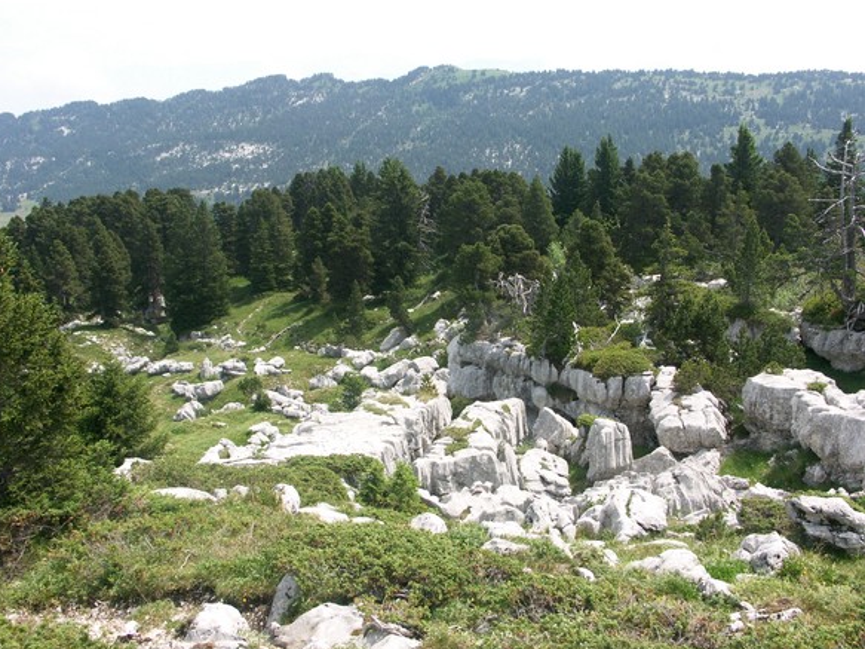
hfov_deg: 52.6
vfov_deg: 40.7
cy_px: 328
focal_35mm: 35
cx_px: 421
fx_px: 874
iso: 64
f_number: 5.6
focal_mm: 8.8
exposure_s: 1/200
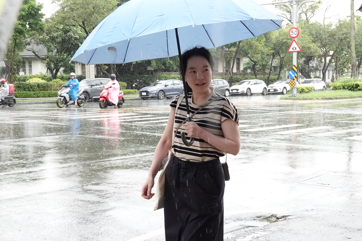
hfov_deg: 33.9
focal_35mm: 59
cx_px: 205
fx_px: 593
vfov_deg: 23.0
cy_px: 128
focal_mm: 17.55
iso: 1600
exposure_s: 1/400
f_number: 5.6
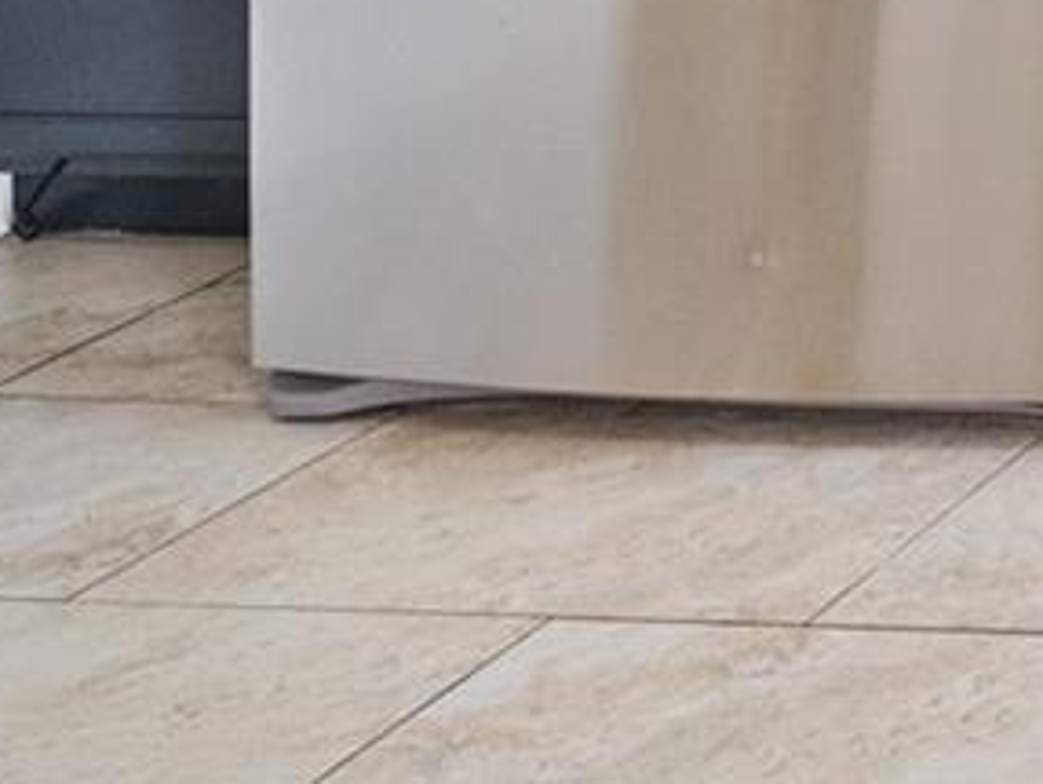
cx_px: 2629
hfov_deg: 13.9
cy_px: -908
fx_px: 2593
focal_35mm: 86
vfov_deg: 13.8
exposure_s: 1/30
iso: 4000
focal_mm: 16
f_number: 9
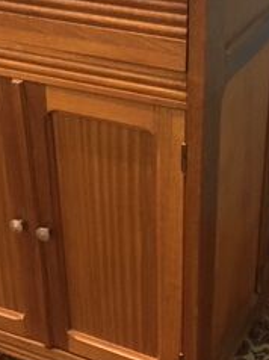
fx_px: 810
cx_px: 113
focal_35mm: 78
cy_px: 231
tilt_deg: -34.5
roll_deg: +3.1
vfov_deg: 25.0
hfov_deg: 18.9
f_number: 2.2
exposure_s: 1/17
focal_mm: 4.15
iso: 200
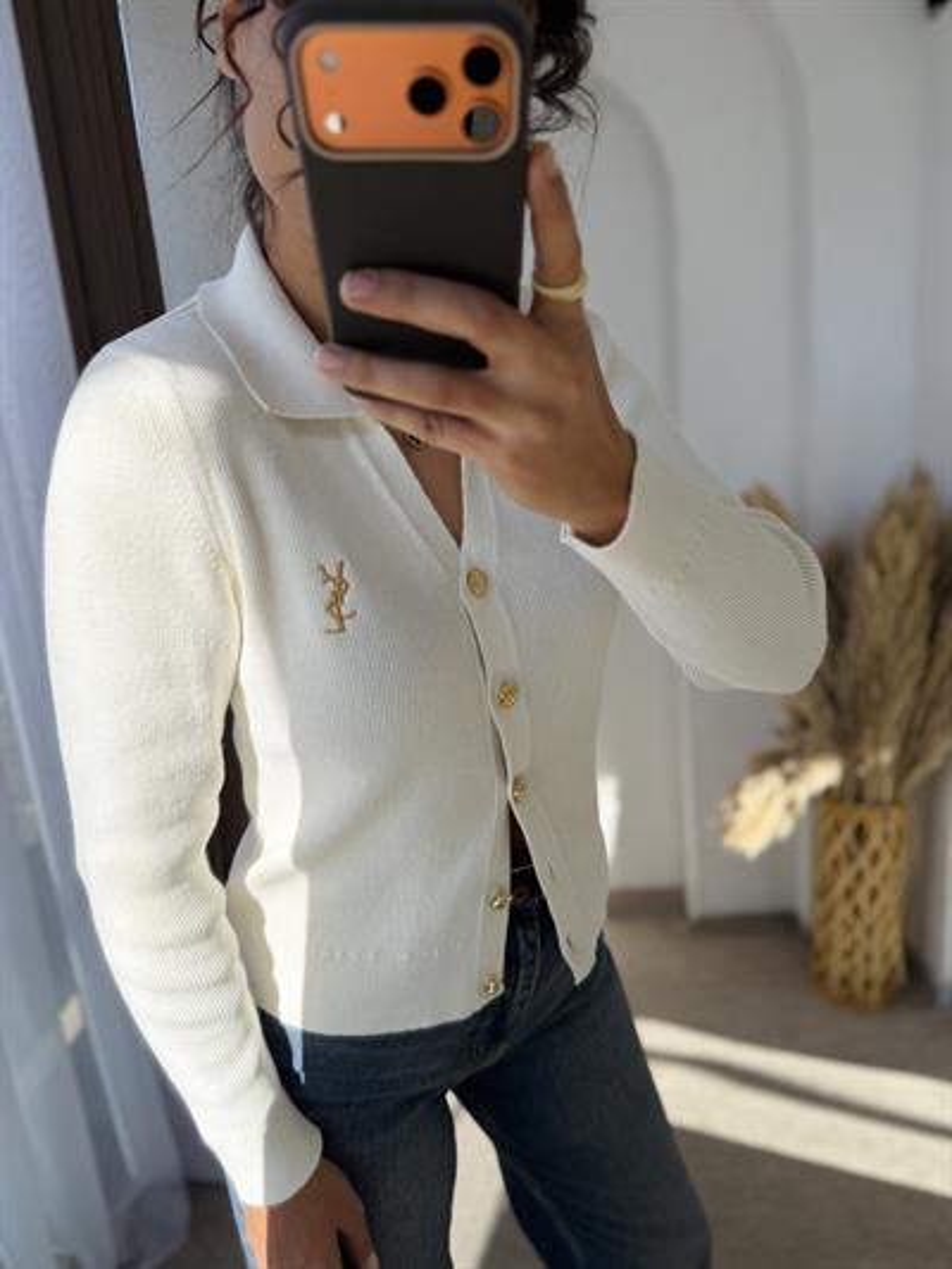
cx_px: 476
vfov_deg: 71.6
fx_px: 880
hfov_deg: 56.8
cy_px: 634
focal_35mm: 24
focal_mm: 6.76
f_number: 1.78
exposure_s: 1/909
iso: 100
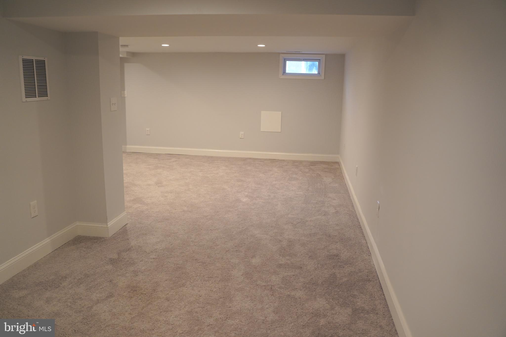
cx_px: 253
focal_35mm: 28
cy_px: 168
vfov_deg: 46.4
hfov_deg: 65.5
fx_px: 393
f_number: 3.5
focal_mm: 28
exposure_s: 1/160
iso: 1600
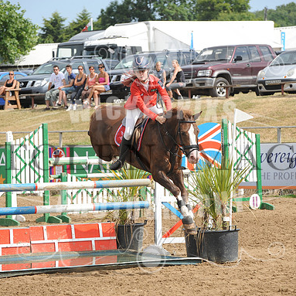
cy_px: 148
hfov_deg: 9.7
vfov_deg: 9.7
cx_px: 151
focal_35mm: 180
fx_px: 1741
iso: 320
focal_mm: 140
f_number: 5.6
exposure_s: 1/1250
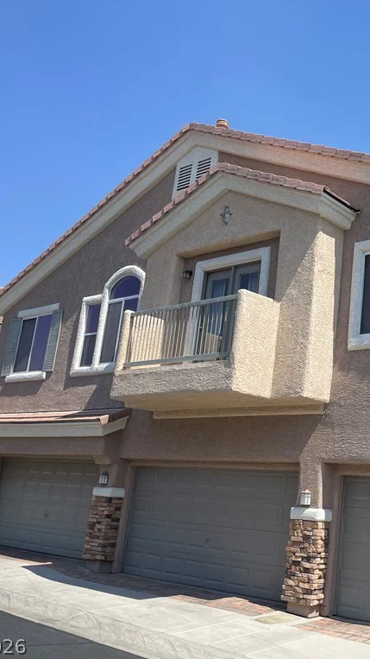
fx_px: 663
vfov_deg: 52.8
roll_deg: -4.1
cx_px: 373
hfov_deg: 29.1
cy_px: 329
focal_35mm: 38
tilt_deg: +13.9
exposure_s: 1/2817
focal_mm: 4.2
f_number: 1.6
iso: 32
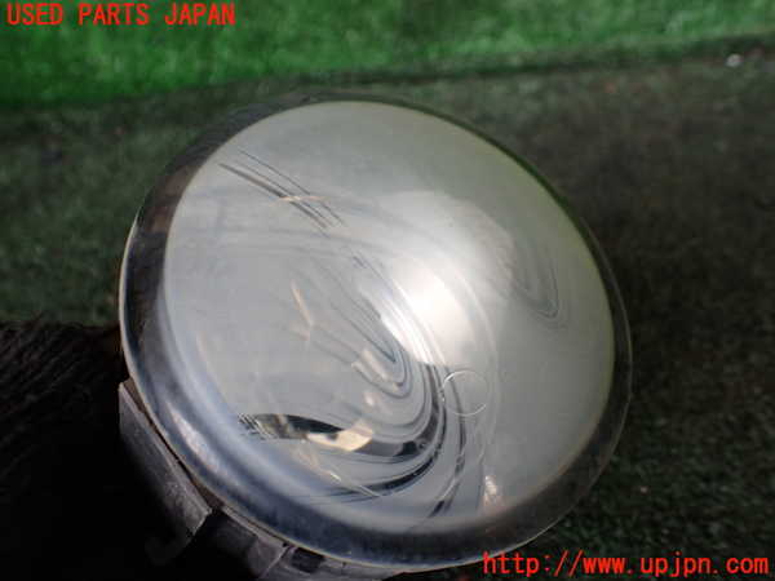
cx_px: 388
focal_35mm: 30
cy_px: 290
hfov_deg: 60.0
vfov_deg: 46.8
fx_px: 672
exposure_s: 1/125
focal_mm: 5.4
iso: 250
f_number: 2.3
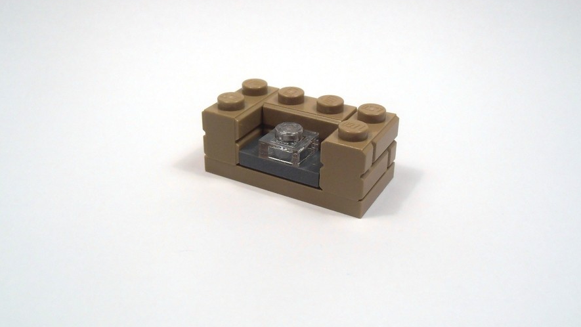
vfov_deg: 29.0
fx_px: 632
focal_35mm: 41
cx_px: 295
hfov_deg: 49.4
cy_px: 149
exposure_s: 1/125
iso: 80
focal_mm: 6.61
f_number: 3.9
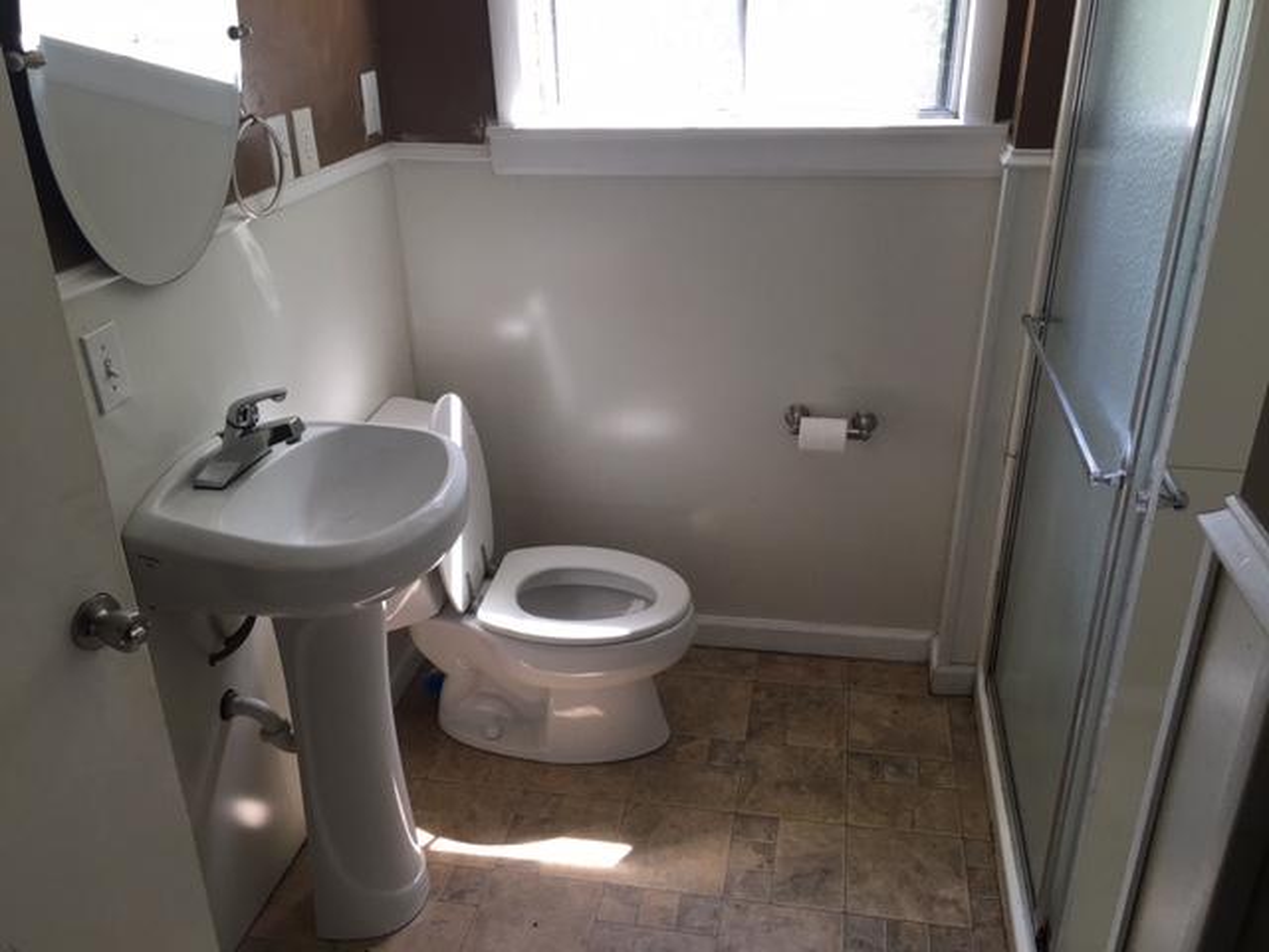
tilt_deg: -25.6
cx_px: 634
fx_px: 1063
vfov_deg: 48.2
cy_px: 476
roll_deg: +1.4
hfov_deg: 61.7
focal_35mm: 29
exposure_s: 1/40
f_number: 2.2
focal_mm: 4.15
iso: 25
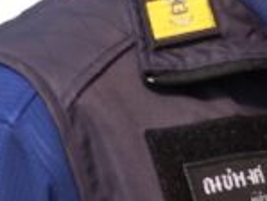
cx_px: 202
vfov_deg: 8.5
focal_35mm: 172
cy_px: -54
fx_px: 1328
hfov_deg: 11.5
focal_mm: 4.6
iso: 25
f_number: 1.8
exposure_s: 1/567
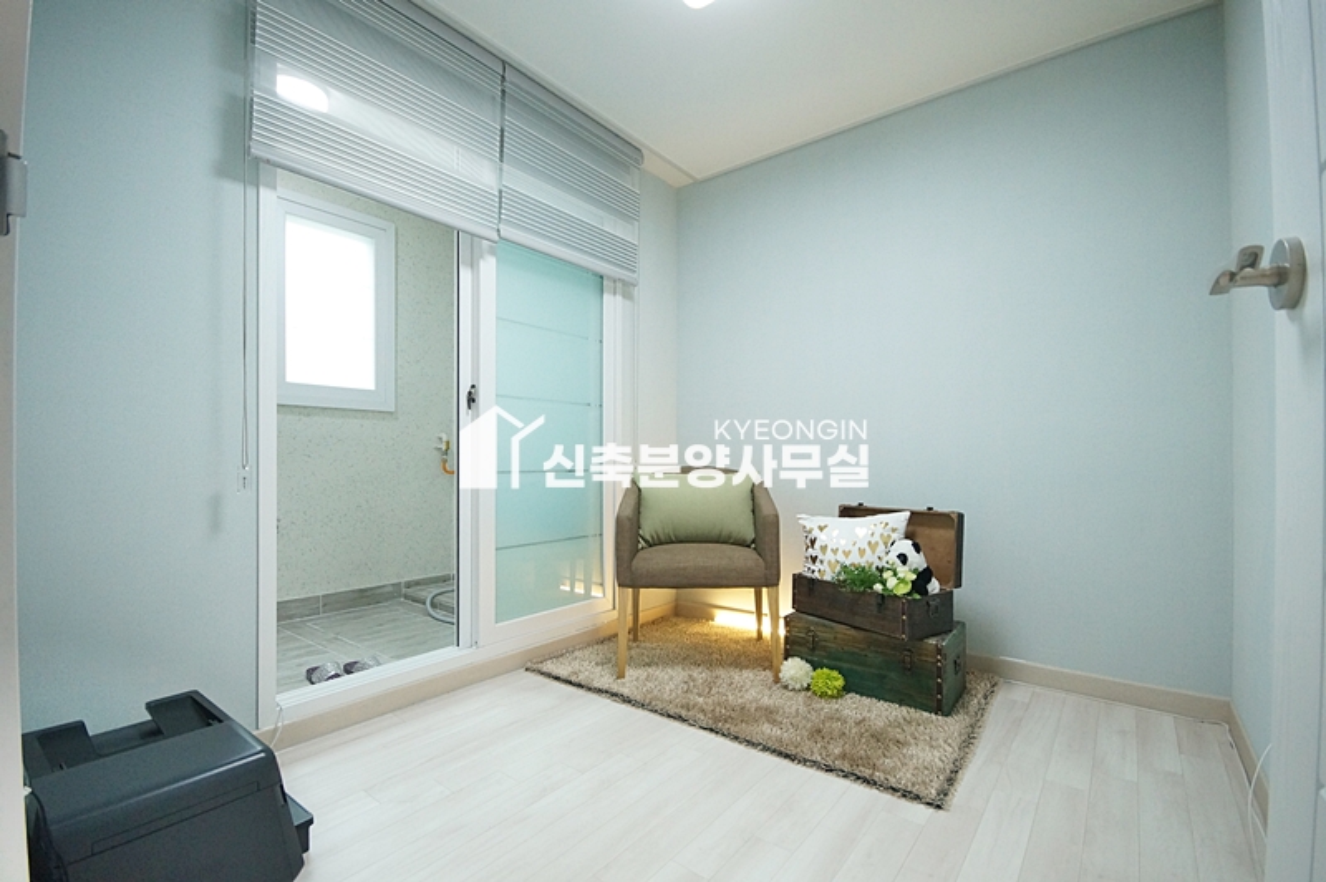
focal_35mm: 15
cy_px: 441
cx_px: 663
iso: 1600
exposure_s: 1/100
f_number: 5.6
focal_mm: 10
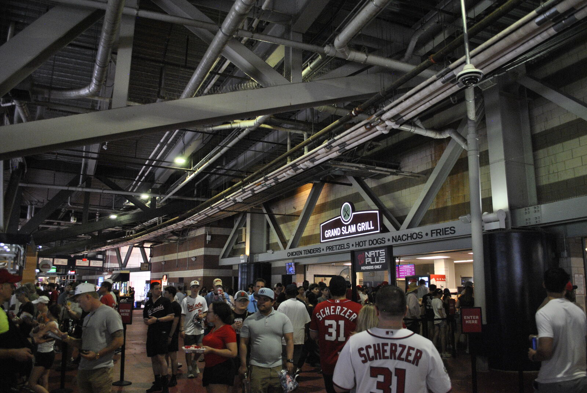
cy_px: 196
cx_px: 294
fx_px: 441
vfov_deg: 48.0
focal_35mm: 27
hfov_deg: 67.3
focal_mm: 18
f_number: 3.5
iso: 800
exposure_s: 1/100
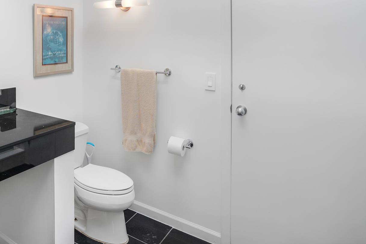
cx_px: 87
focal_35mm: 27
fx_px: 274
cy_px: 49
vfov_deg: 45.5
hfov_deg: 63.0
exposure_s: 1/8
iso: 100
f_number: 4.5
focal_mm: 16
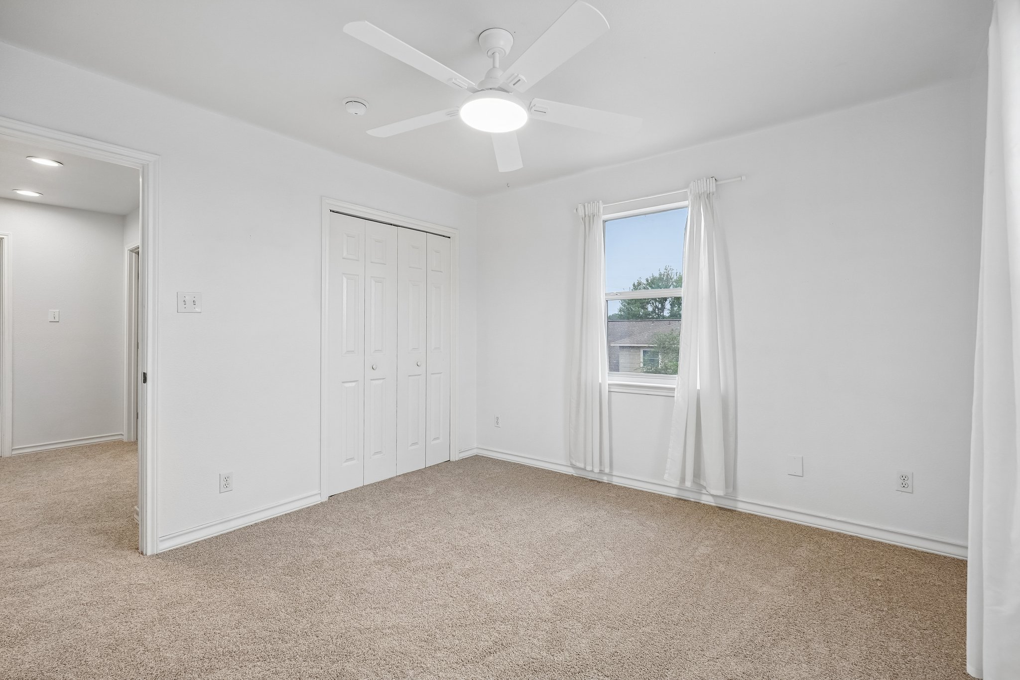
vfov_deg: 73.7
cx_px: 510
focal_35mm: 16
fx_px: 453
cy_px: 340
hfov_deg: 96.7
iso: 320
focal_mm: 16
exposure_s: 1/30
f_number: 8
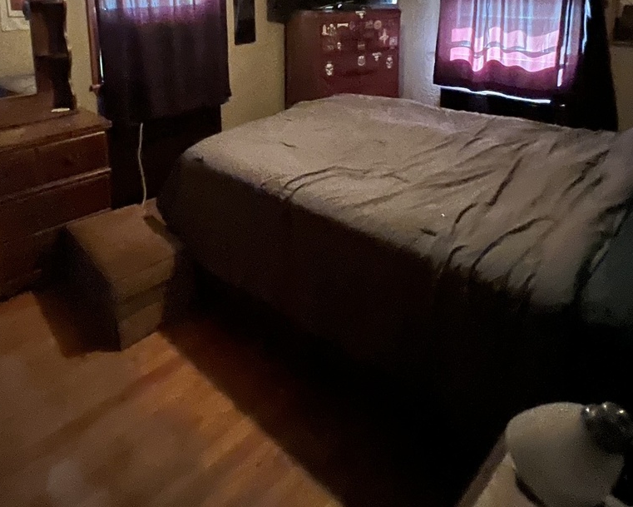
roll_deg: +1.5
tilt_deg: -9.4
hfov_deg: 69.3
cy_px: 59
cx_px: 241
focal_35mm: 24
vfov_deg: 52.3
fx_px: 450
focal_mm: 1.57
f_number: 1.8
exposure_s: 1/12
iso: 1000
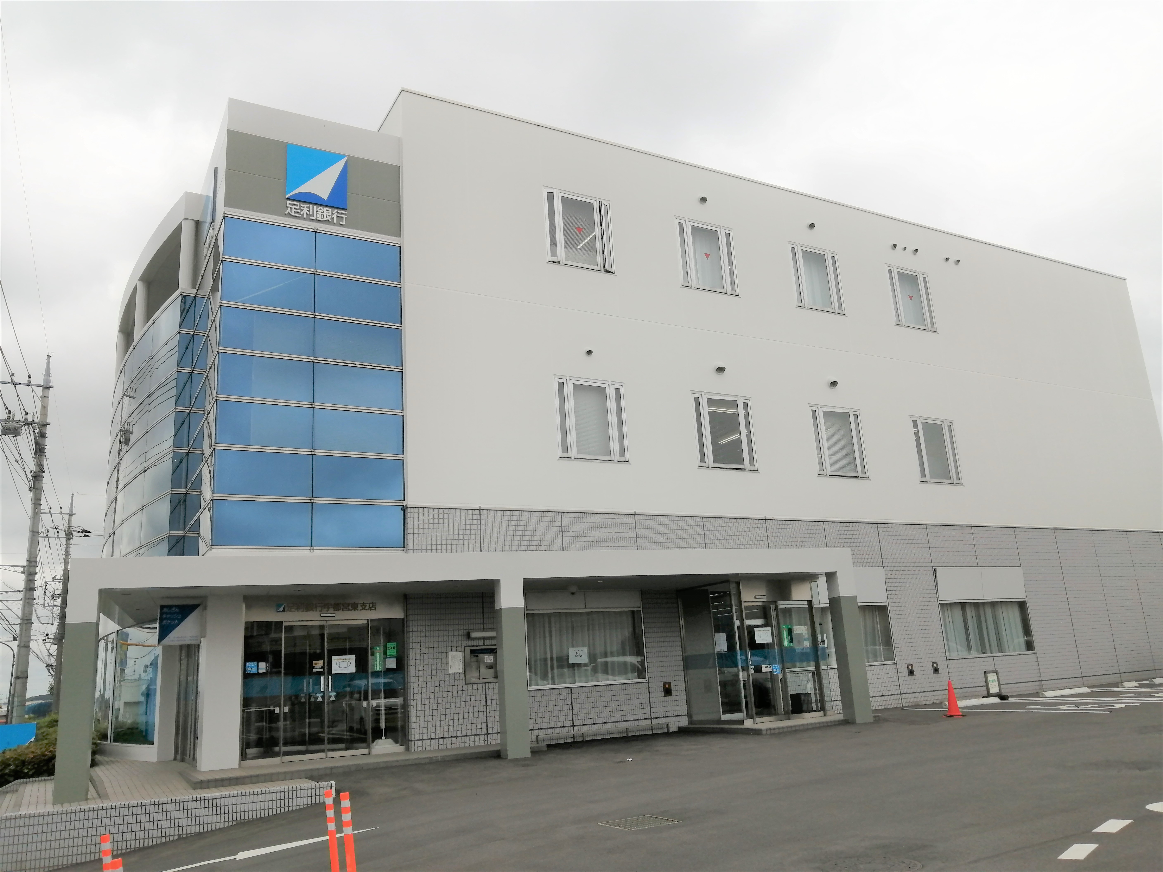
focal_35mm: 27
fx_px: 907
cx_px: 582
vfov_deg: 51.4
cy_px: 436
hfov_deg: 65.3
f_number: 1.8
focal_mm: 3.62
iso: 50
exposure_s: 1/2242
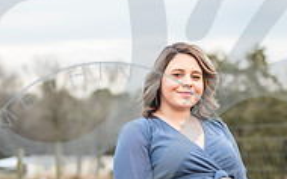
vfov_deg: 7.8
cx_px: 175
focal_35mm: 169
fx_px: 1323
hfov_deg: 12.4
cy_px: 87
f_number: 2.8
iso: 320
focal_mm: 70
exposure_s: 1/250
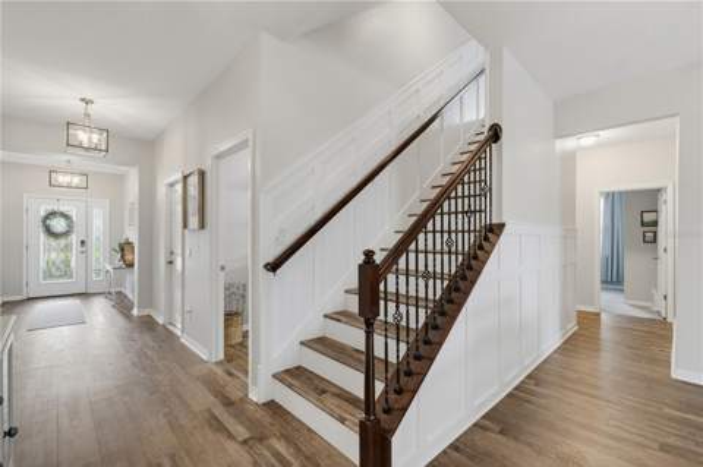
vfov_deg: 73.6
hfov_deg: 96.8
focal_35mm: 16
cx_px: 352
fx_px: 312
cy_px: 234
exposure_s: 1/30
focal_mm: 16
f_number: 13
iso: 1600
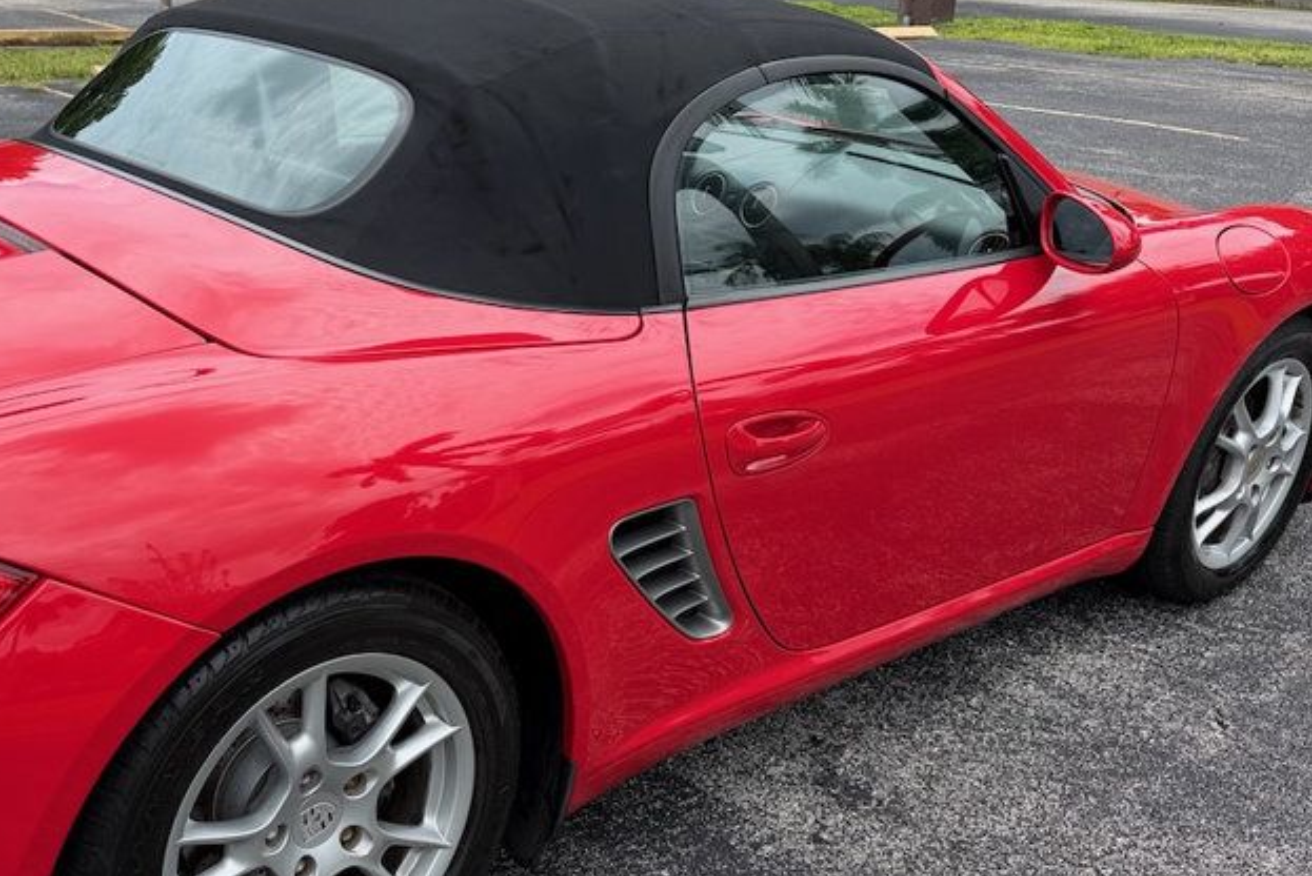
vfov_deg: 32.6
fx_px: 1495
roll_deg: -1.8
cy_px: 491
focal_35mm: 41
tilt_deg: -22.5
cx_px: 371
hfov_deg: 46.1
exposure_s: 1/2000
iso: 80
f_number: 1.78
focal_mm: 6.76
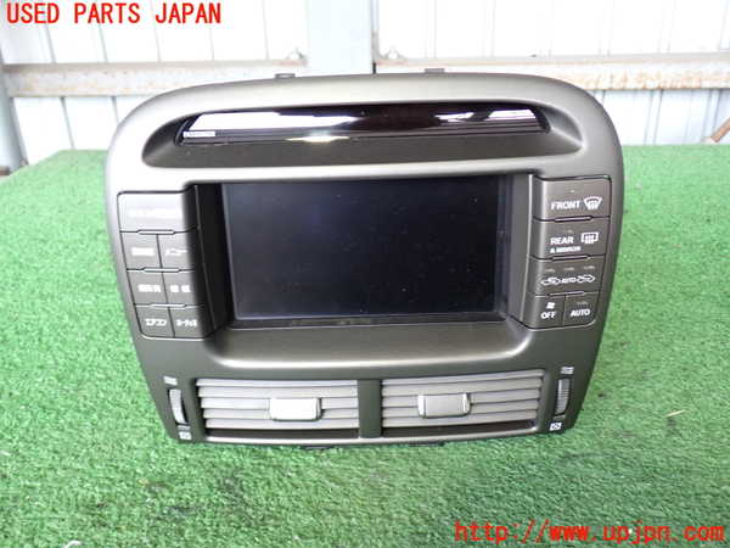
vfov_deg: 44.2
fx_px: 675
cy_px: 274
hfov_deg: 56.8
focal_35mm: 32
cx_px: 365
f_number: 2.4
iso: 320
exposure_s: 1/30
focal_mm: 5.79
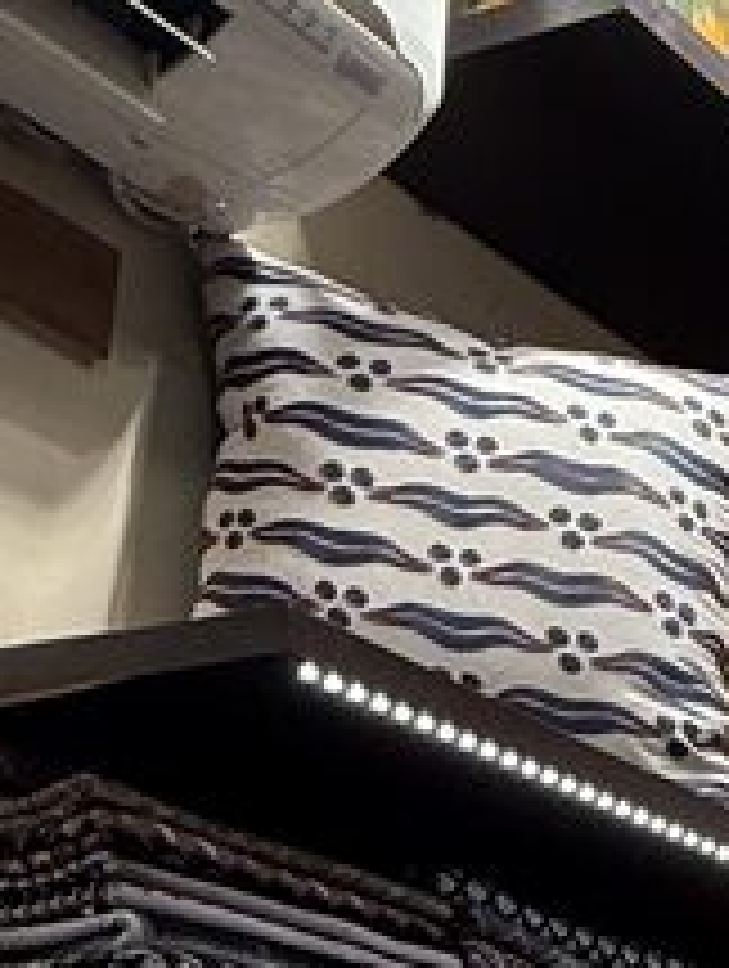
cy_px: 1513
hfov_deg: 14.3
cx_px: 1629
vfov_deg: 20.7
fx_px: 2184
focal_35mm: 78
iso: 64
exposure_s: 1/114
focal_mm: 2.22
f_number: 2.2
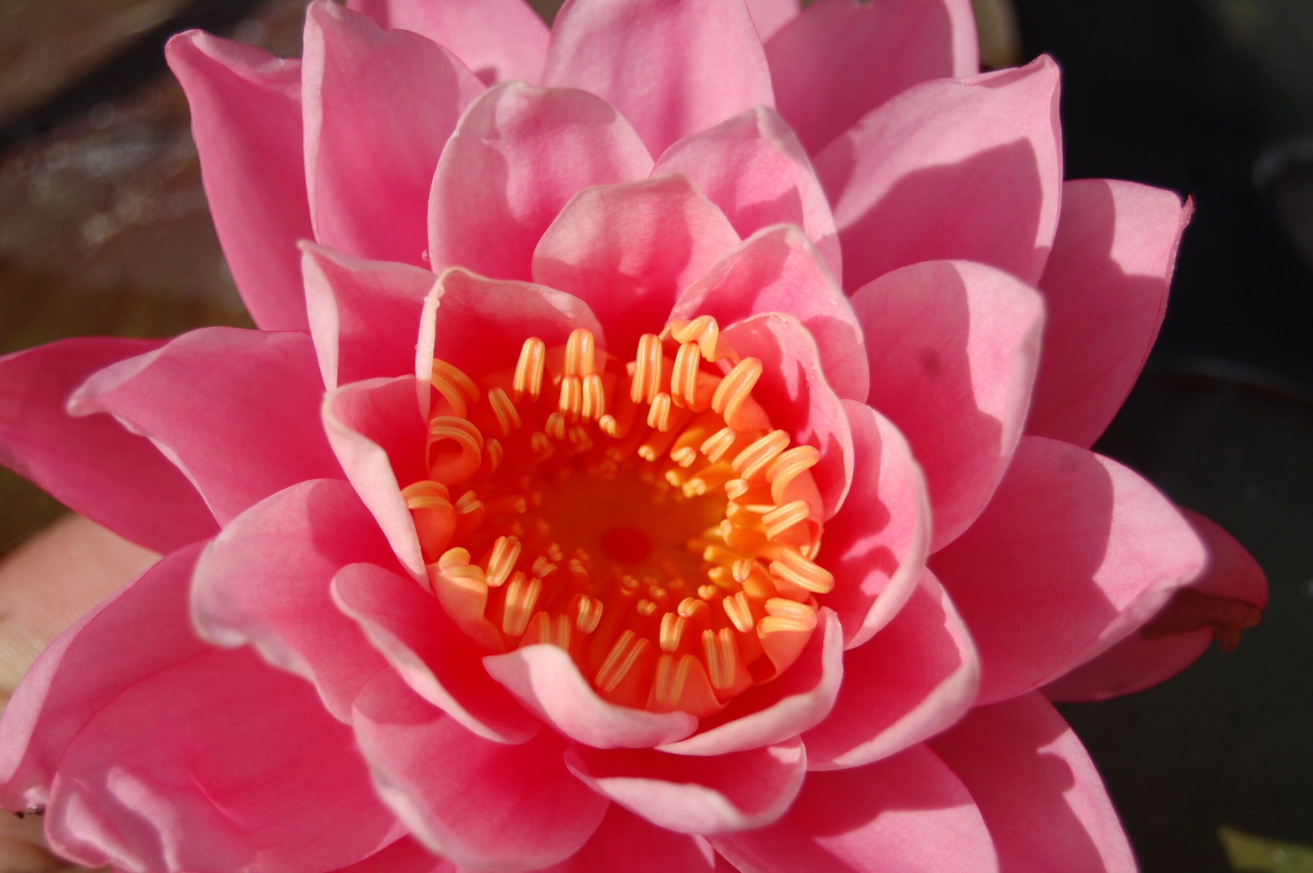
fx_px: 3006
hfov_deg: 24.6
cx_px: 656
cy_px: 436
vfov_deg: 16.5
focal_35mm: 82
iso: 200
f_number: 5.6
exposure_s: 1/1000
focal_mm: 55
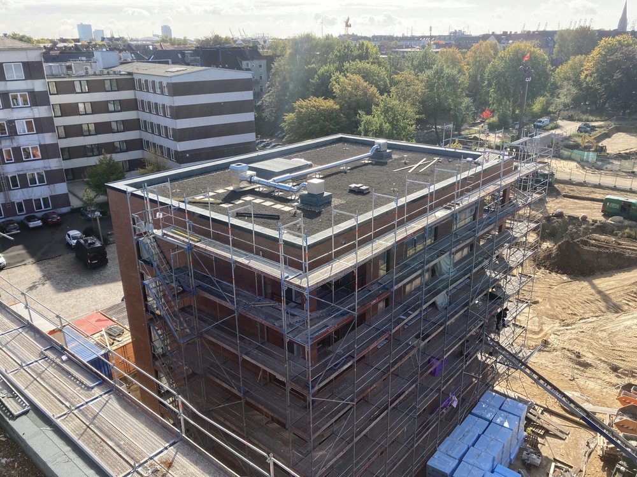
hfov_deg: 63.4
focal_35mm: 28
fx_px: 515
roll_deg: +0.7
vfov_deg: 49.7
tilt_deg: -20.7
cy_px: 238
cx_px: 318
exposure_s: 1/1104
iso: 20
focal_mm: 3.99
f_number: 1.8
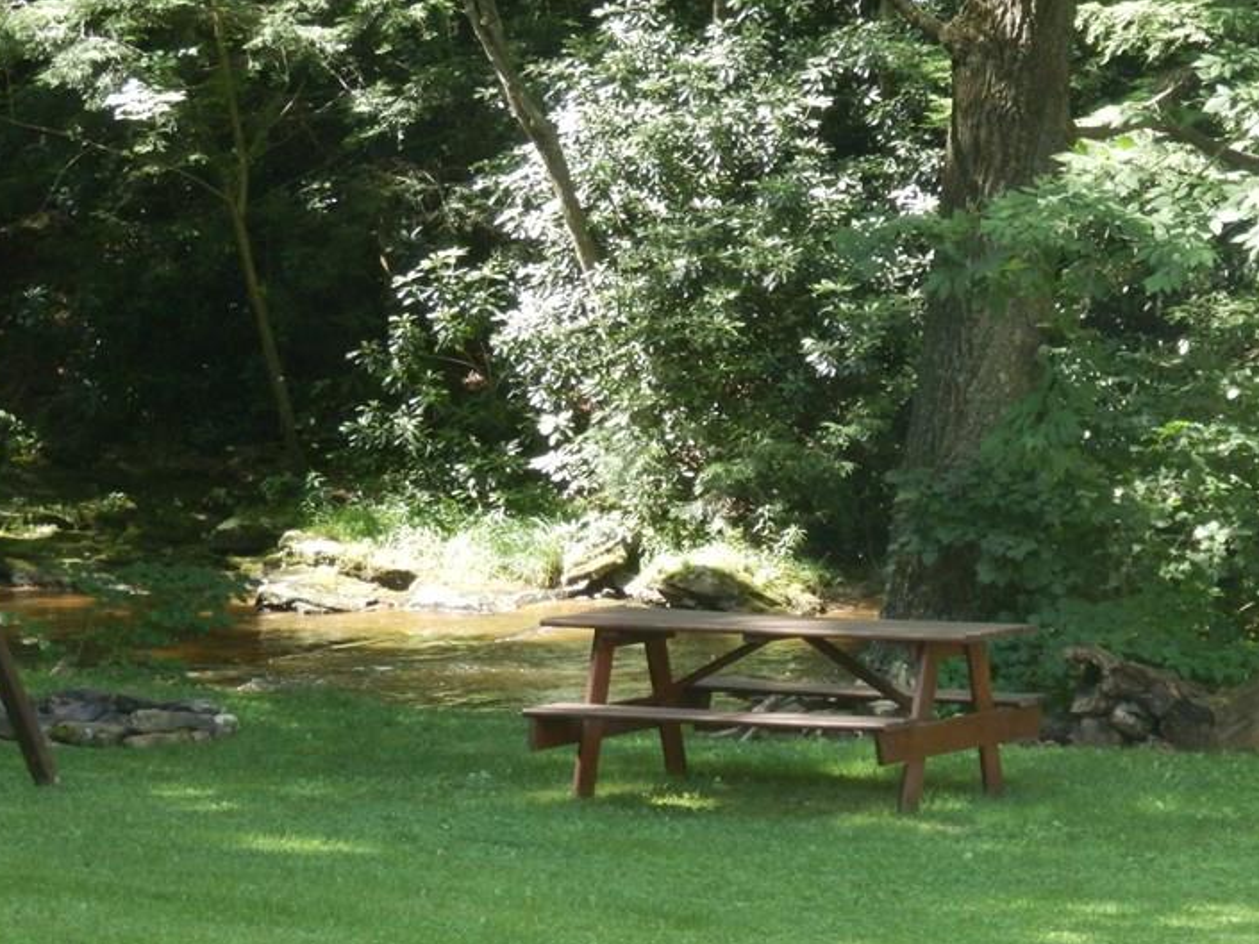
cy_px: 612
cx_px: 895
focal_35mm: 154
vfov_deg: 9.6
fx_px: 5602
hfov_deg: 12.8
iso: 400
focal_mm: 19
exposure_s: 1/125
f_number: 5
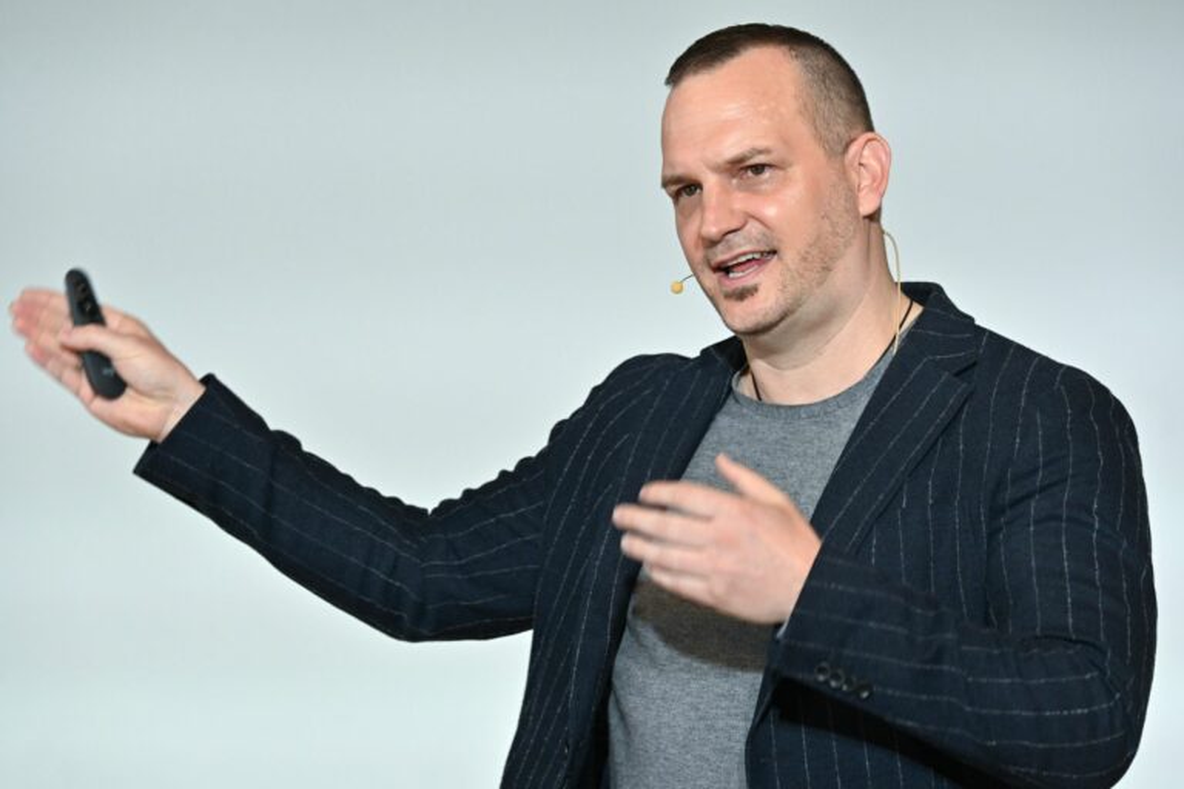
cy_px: 394
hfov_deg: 10.5
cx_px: 592
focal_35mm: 195
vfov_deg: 7.0
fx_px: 6413
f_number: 6.3
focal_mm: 195
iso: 2000
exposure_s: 1/160
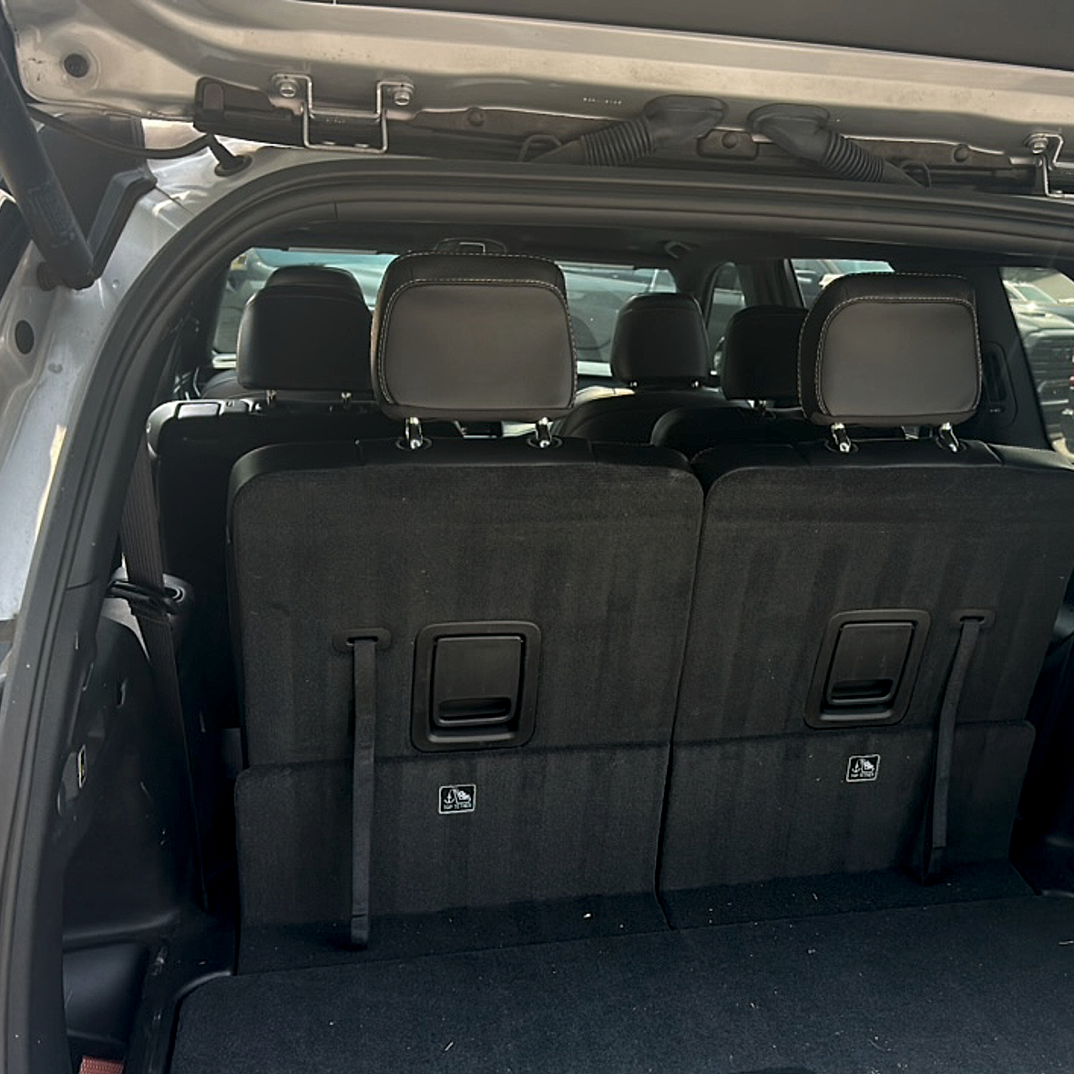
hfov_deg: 53.2
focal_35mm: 30
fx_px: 1053
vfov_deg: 54.0
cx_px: 692
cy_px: 534
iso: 100
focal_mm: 6.86
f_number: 1.78
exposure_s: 1/480
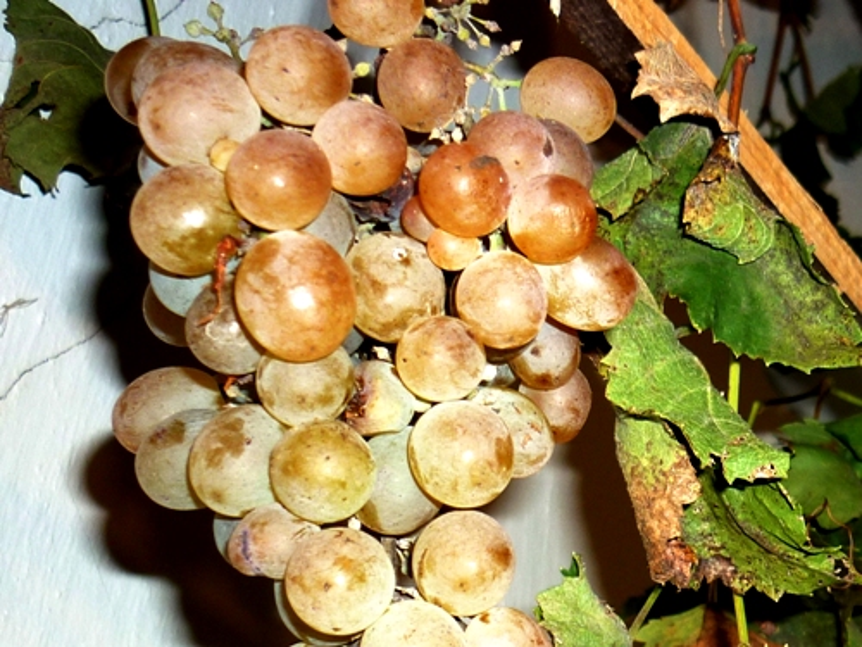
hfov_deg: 55.4
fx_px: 822
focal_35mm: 33
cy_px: 324
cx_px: 431
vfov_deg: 42.9
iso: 100
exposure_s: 1/30
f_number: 2.8
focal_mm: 5.5
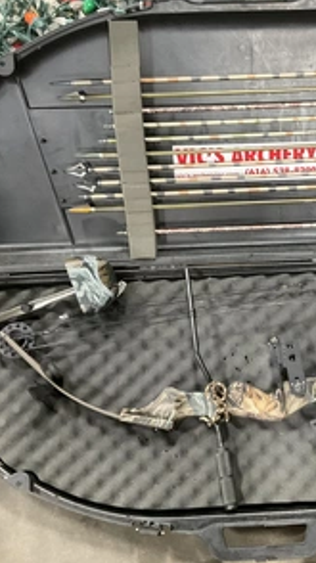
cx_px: 255
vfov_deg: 47.4
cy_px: 278
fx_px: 642
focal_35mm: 43
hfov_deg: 27.1
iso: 500
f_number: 1.8
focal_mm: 3
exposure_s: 1/30
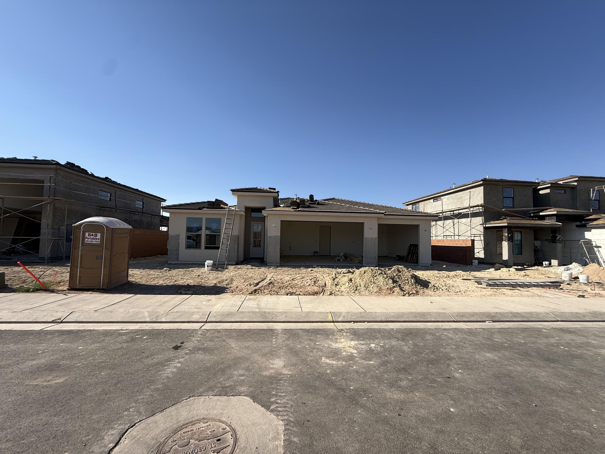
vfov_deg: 85.7
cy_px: 227
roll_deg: -0.6
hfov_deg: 102.1
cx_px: 302
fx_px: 245
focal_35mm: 14
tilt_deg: +4.1
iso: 50
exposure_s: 1/2320
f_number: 2.2
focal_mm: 2.22
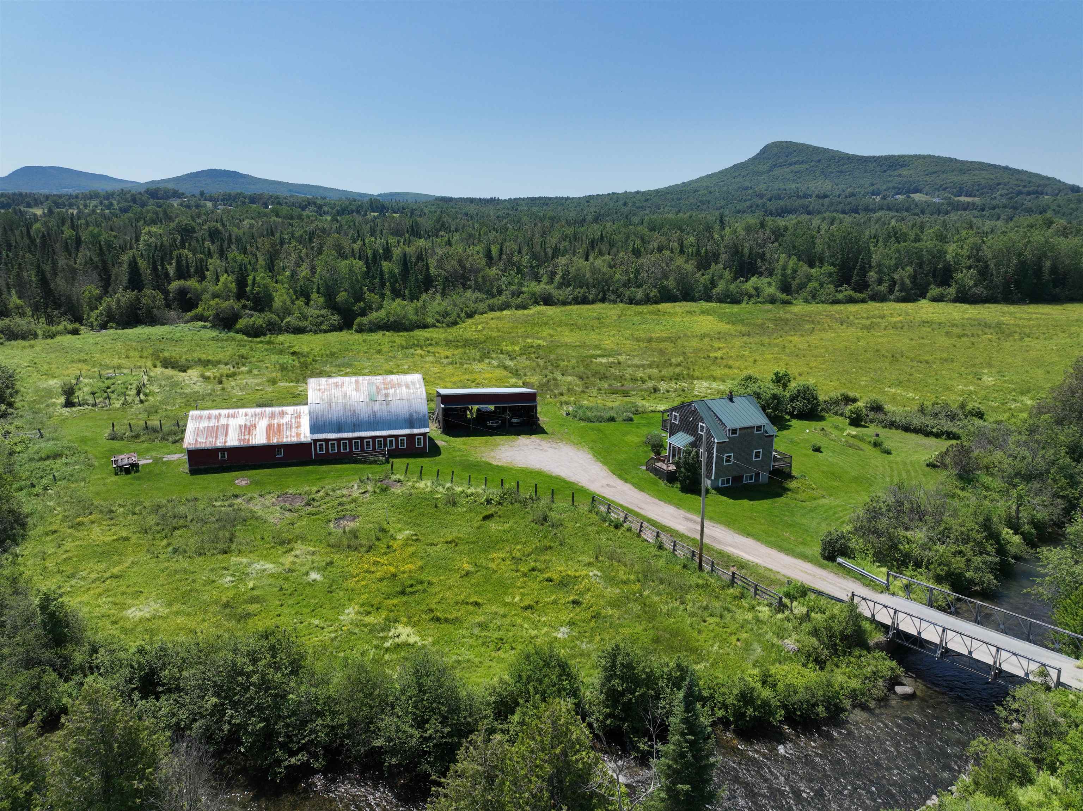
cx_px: 542
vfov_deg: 56.8
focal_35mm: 24
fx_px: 751
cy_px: 406
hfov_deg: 71.6
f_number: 2.8
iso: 130
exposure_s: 1/2500
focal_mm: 12.29
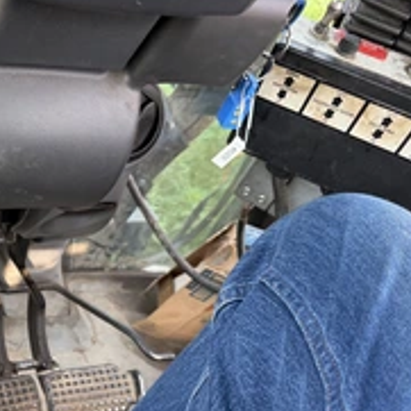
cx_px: 0
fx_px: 631
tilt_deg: -40.4
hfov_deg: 33.1
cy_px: 270
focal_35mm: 47
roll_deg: -17.6
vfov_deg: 35.7
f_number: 1.78
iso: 100
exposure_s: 1/333
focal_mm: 6.76
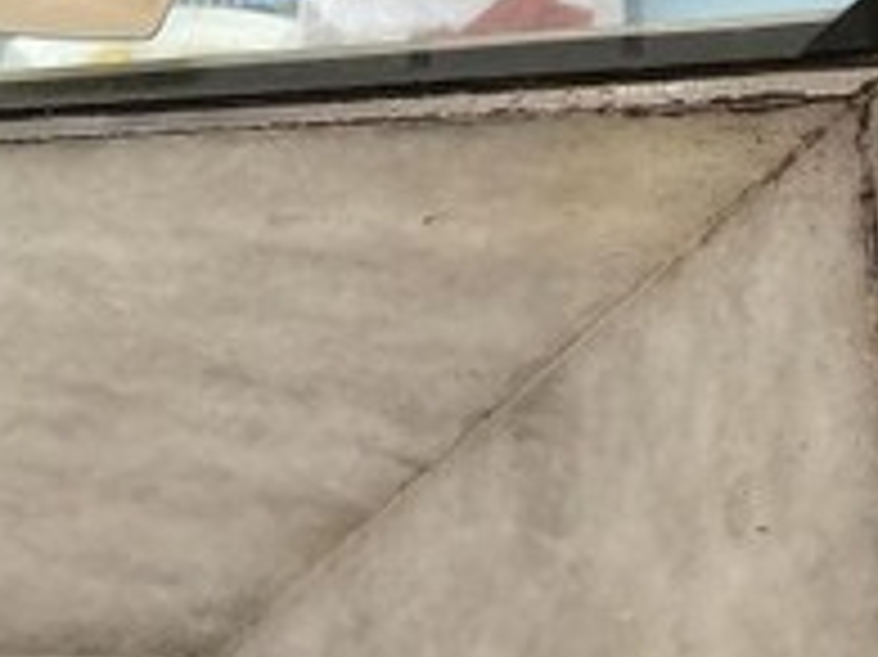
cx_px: -338
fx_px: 2433
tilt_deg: -46.6
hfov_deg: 18.6
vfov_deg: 15.1
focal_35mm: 96
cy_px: 0
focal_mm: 4.25
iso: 80
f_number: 1.8
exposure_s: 1/115
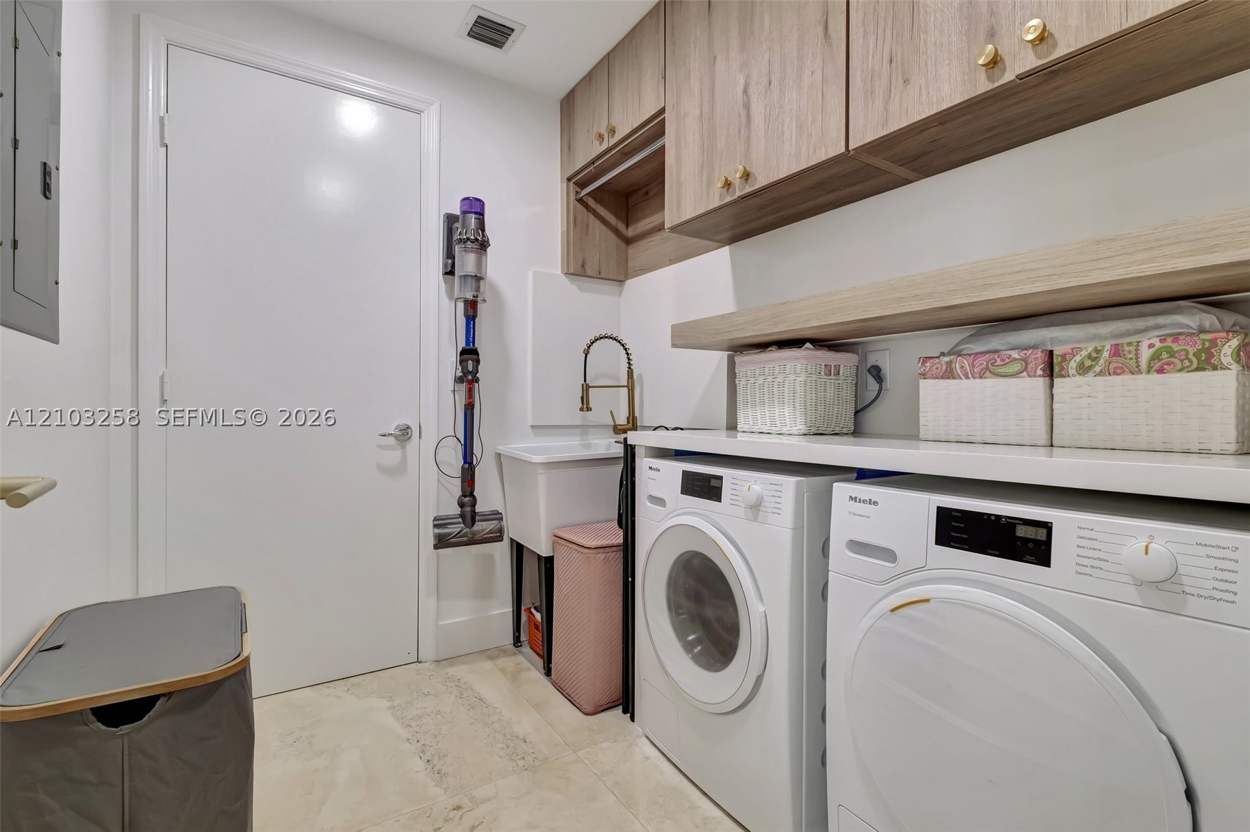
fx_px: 521
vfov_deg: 77.3
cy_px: 416
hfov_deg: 100.4
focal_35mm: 15
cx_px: 625
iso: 800
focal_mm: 10
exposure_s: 1/15
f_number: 6.4
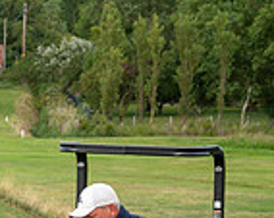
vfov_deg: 7.1
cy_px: 336
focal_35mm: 215
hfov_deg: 8.8
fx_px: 1740
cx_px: -118
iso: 100
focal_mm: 56
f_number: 4.5
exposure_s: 1/160
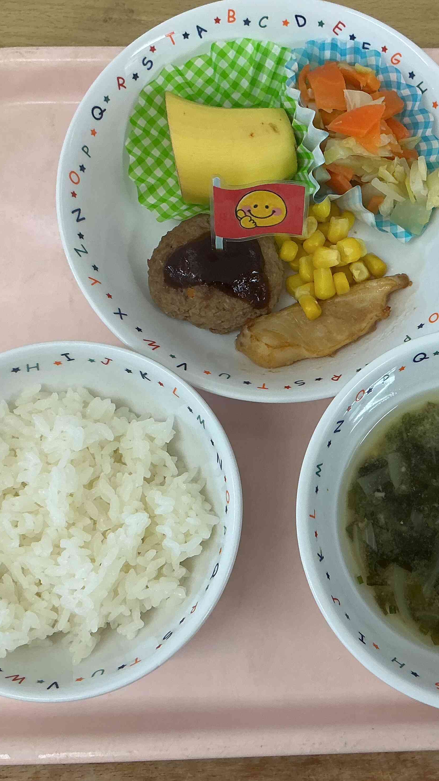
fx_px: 890
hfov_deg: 27.3
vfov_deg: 47.4
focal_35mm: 43
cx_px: 331
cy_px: 398
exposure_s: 1/60
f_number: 1.8
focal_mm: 3
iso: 50
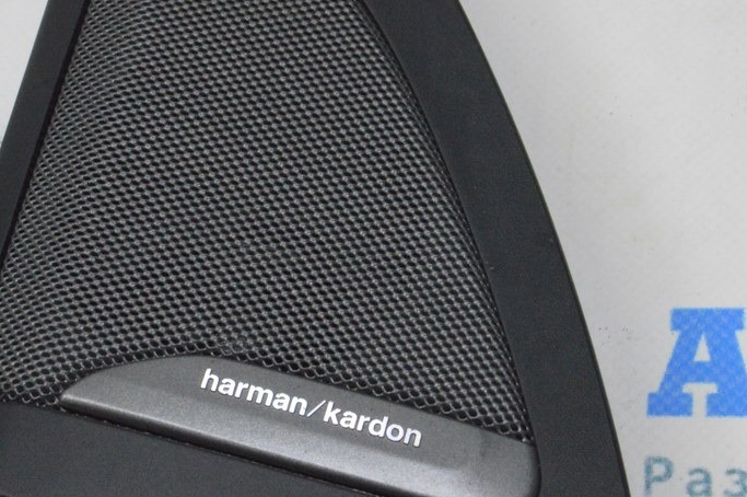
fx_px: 2565
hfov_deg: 16.6
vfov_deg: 11.1
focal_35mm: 124
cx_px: 296
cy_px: 215
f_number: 20
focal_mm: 55
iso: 6400
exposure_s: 1/20
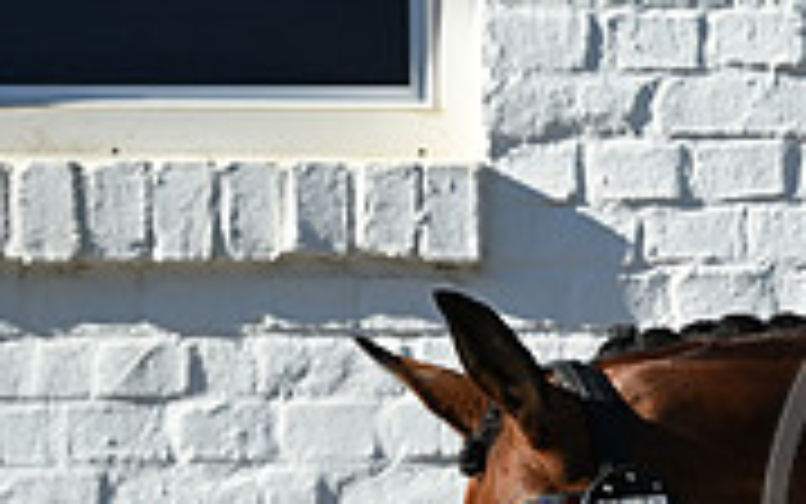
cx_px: 1175
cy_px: 502
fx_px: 4504
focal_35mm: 205
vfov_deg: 6.4
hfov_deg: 9.9
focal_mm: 62
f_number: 5.6
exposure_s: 1/1600
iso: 400
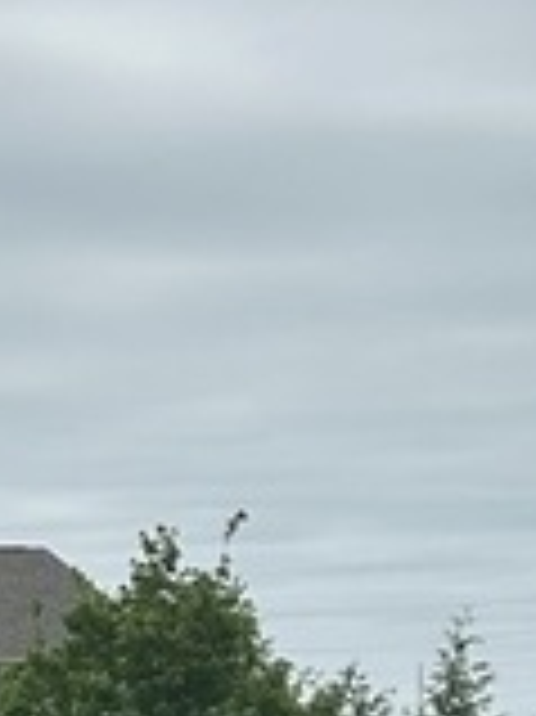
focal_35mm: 177
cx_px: 50
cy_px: 1076
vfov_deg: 10.8
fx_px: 3659
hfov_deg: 8.3
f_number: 1.5
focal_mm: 5.7
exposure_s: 1/8696
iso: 50
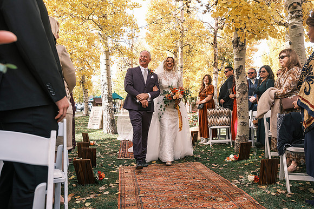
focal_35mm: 27
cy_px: 104
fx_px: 236
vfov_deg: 48.0
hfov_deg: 67.4
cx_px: 157
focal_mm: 18
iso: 160
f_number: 4
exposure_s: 1/125
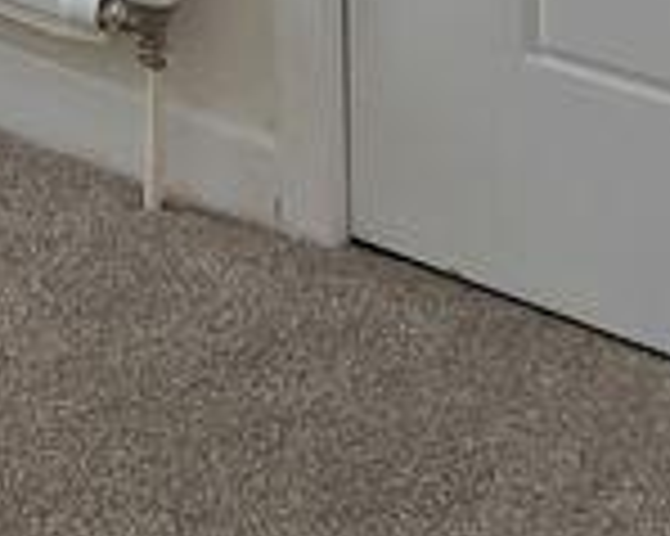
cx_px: -625
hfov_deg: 16.3
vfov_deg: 11.8
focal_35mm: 94
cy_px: -901
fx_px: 1863
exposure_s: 1/659
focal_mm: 2.03
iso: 50
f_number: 1.8
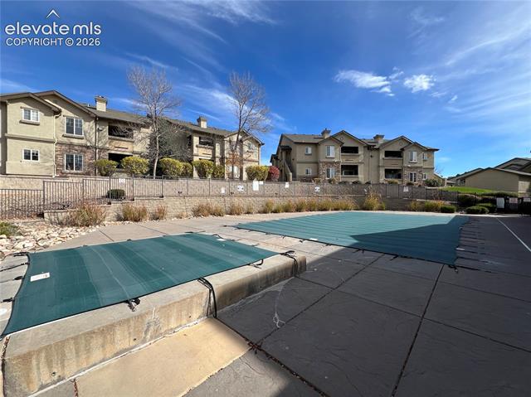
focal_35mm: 13
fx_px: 199
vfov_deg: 89.8
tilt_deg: -1.0
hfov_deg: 106.2
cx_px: 266
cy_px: 198
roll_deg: -0.3
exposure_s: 1/1206
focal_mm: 1.57
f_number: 1.8
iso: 32
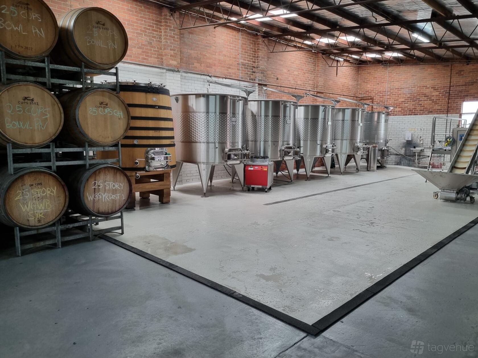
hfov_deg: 67.3
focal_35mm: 26
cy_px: 179
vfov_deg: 53.1
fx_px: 359
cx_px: 239
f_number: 1.8
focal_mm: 5.4
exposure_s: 1/100
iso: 200
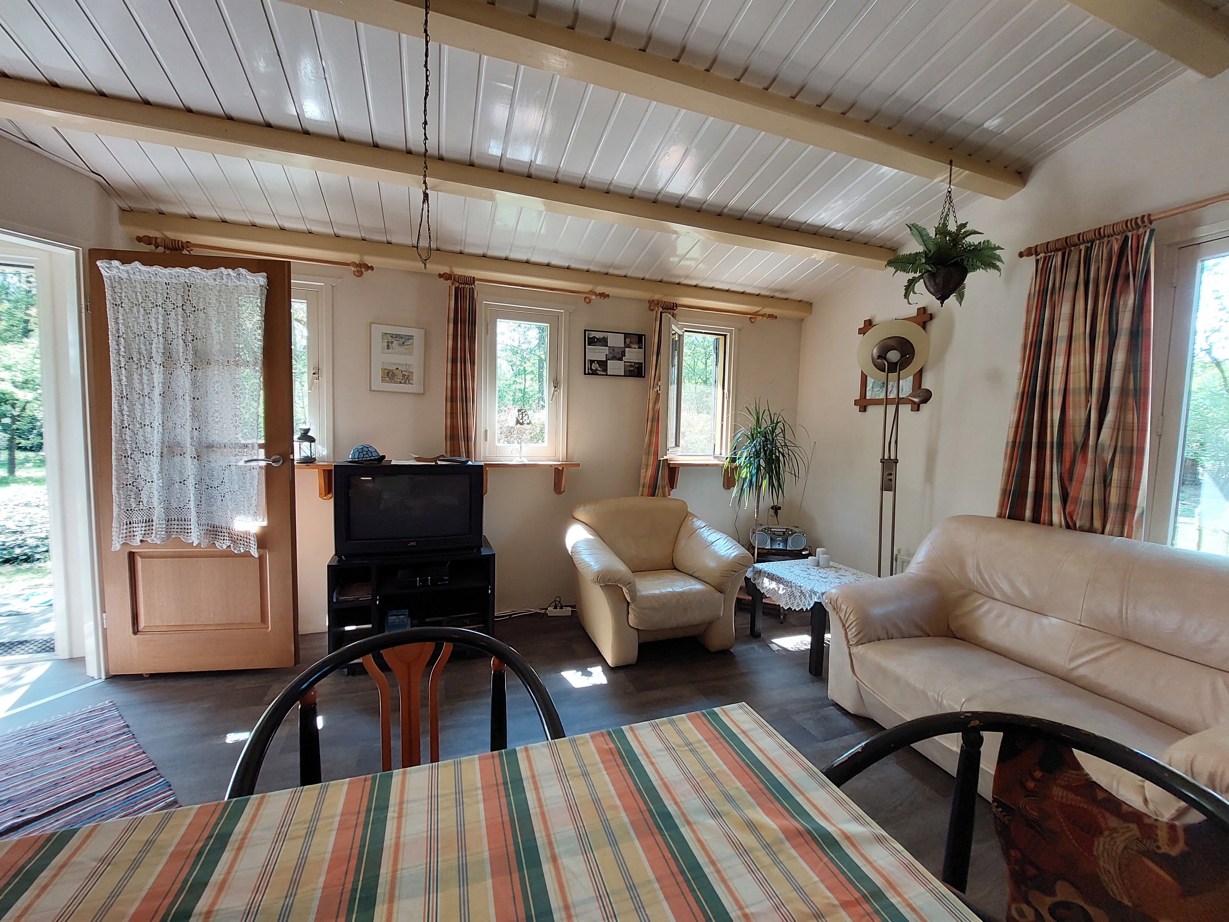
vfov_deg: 89.9
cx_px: 614
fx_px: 462
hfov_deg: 106.2
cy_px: 461
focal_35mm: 13
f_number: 2.2
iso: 80
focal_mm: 1.74
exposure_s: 1/50
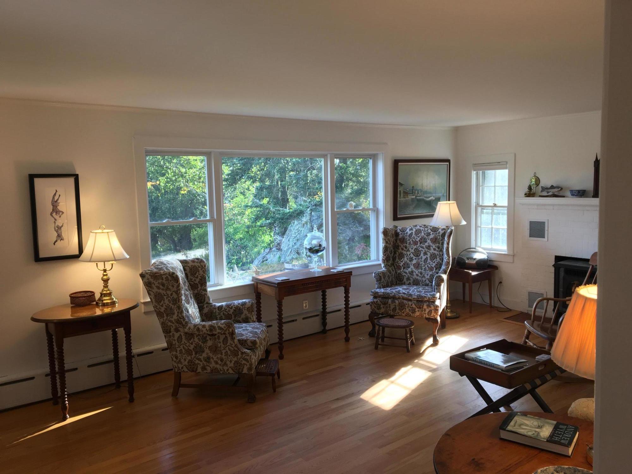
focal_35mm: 29
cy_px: 237
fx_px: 529
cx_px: 316
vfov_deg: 48.2
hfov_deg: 61.7
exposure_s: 1/60
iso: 32
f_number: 2.2
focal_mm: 4.15
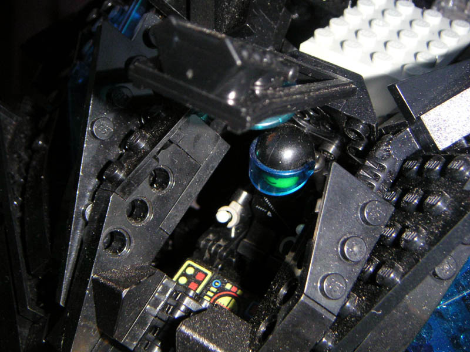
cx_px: 235
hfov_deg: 36.2
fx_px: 720
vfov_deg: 27.5
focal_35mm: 53
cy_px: 176
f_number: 6.7
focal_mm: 8.2
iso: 160
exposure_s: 1/45
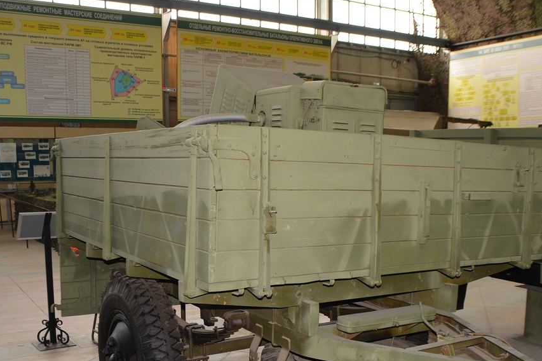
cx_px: 338
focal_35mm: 38
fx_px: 572
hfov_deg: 50.2
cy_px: 231
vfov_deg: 34.8
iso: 400
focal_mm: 18
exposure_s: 1/60
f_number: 3.5
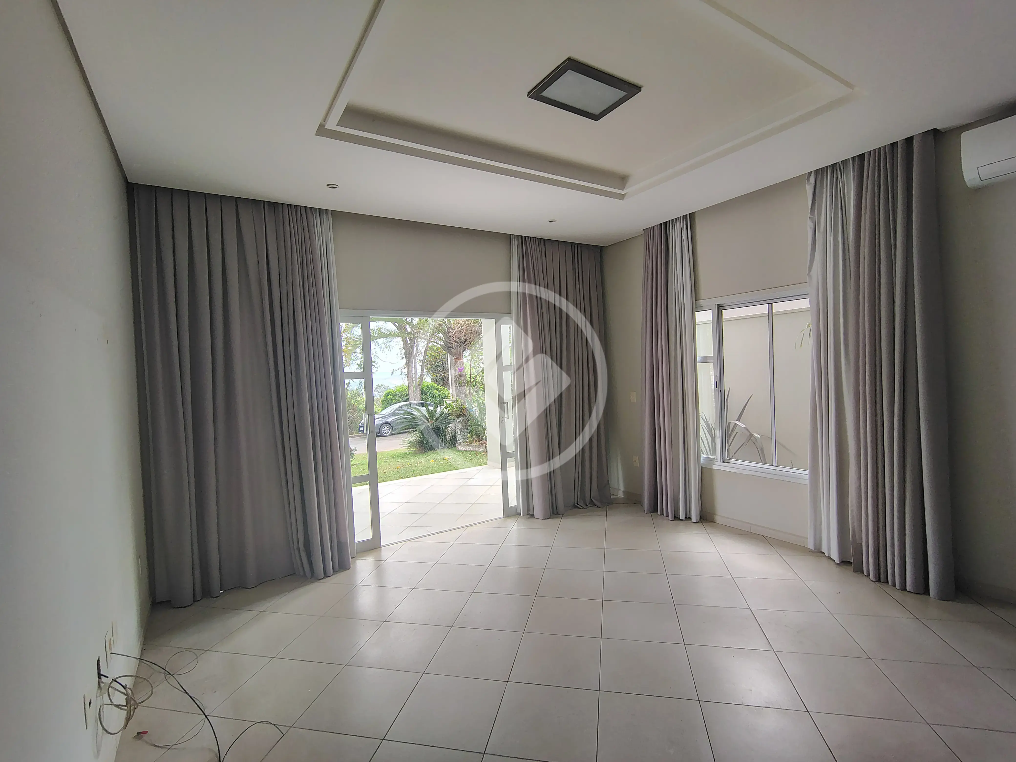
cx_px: 508
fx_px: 470
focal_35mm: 16
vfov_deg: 78.1
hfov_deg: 94.5
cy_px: 381
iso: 237
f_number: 2.2
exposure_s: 1/120
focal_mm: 2.13
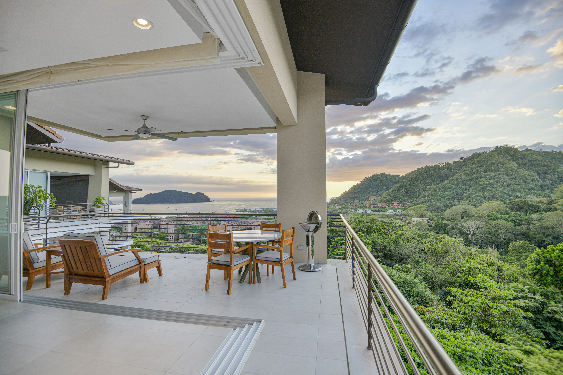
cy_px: 188
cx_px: 282
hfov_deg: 96.7
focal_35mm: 16
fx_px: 250
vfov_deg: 73.7
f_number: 4
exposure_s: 1/100
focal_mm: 16
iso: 125
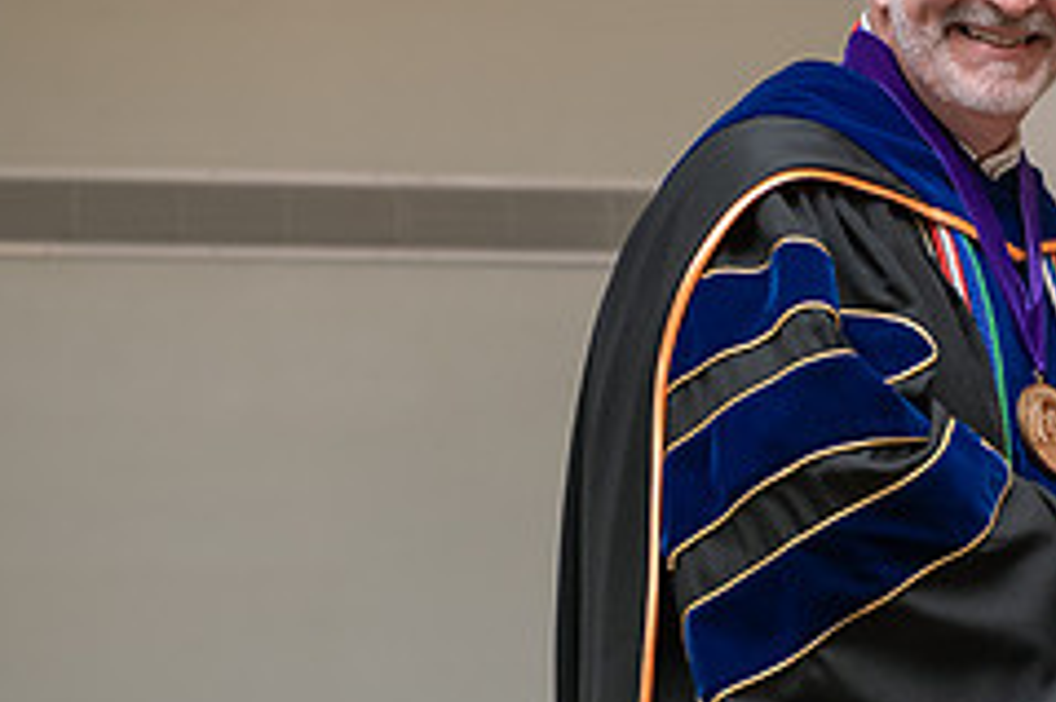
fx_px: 4983
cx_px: 1025
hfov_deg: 12.0
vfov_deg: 8.1
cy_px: 422
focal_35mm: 170
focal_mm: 70
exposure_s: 1/250
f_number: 4.5
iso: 1250
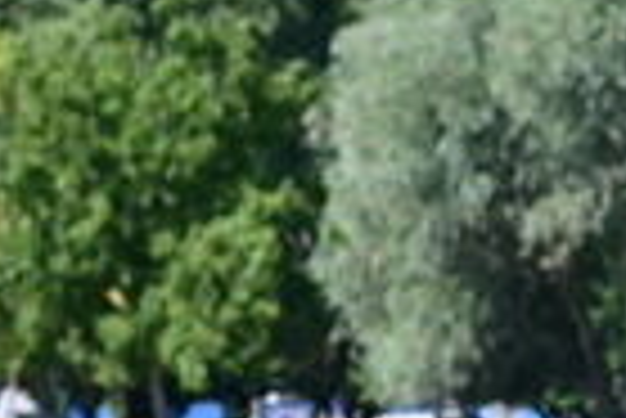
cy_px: 724
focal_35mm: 518
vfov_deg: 2.7
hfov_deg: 3.8
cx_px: 1973
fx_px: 9017
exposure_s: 1/2000
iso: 200
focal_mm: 50
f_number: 4.5
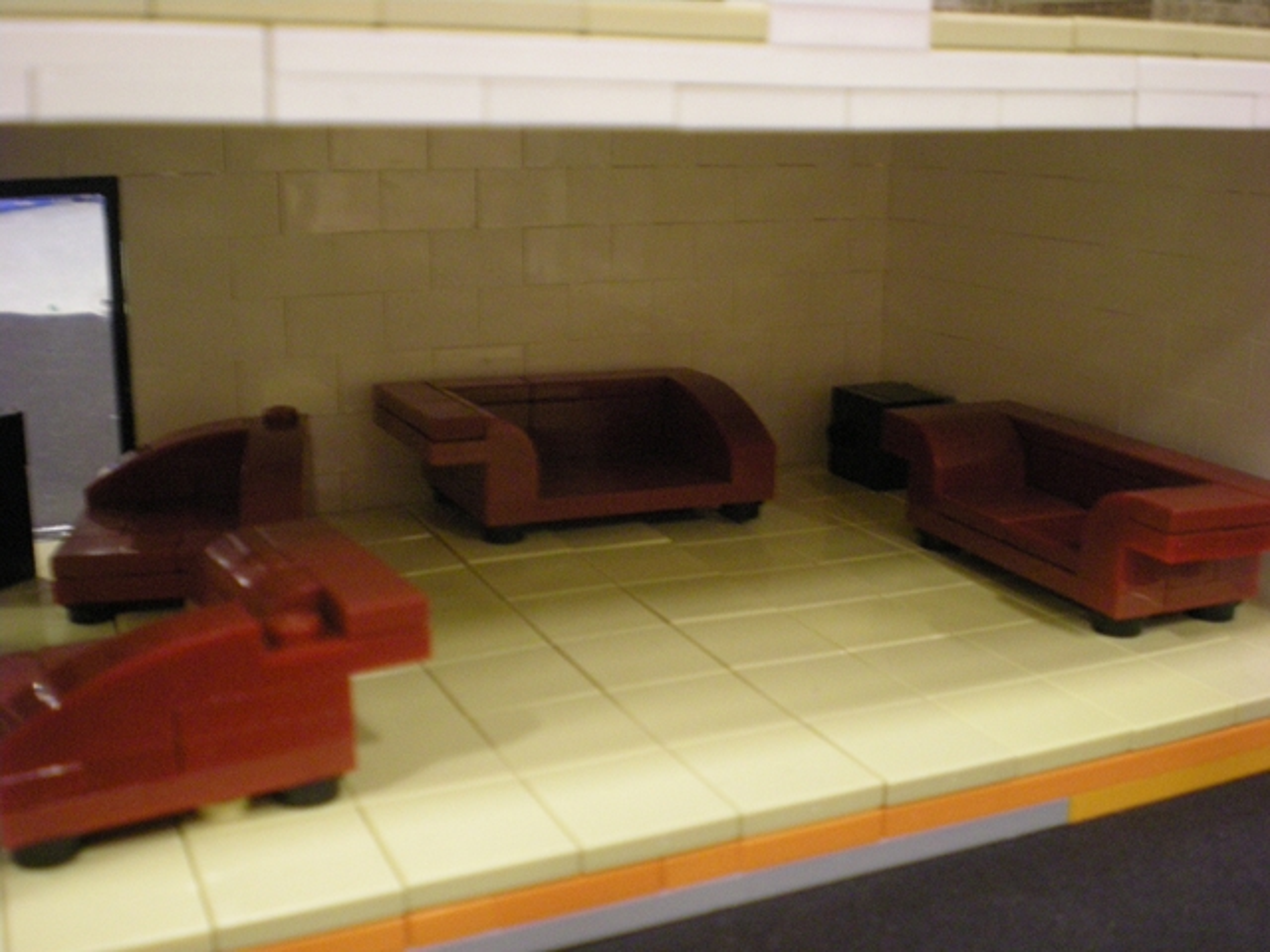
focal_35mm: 38
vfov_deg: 37.7
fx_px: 1394
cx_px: 635
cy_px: 476
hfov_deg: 49.0
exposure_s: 1/5.2
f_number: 3.1
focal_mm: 6.3
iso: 400
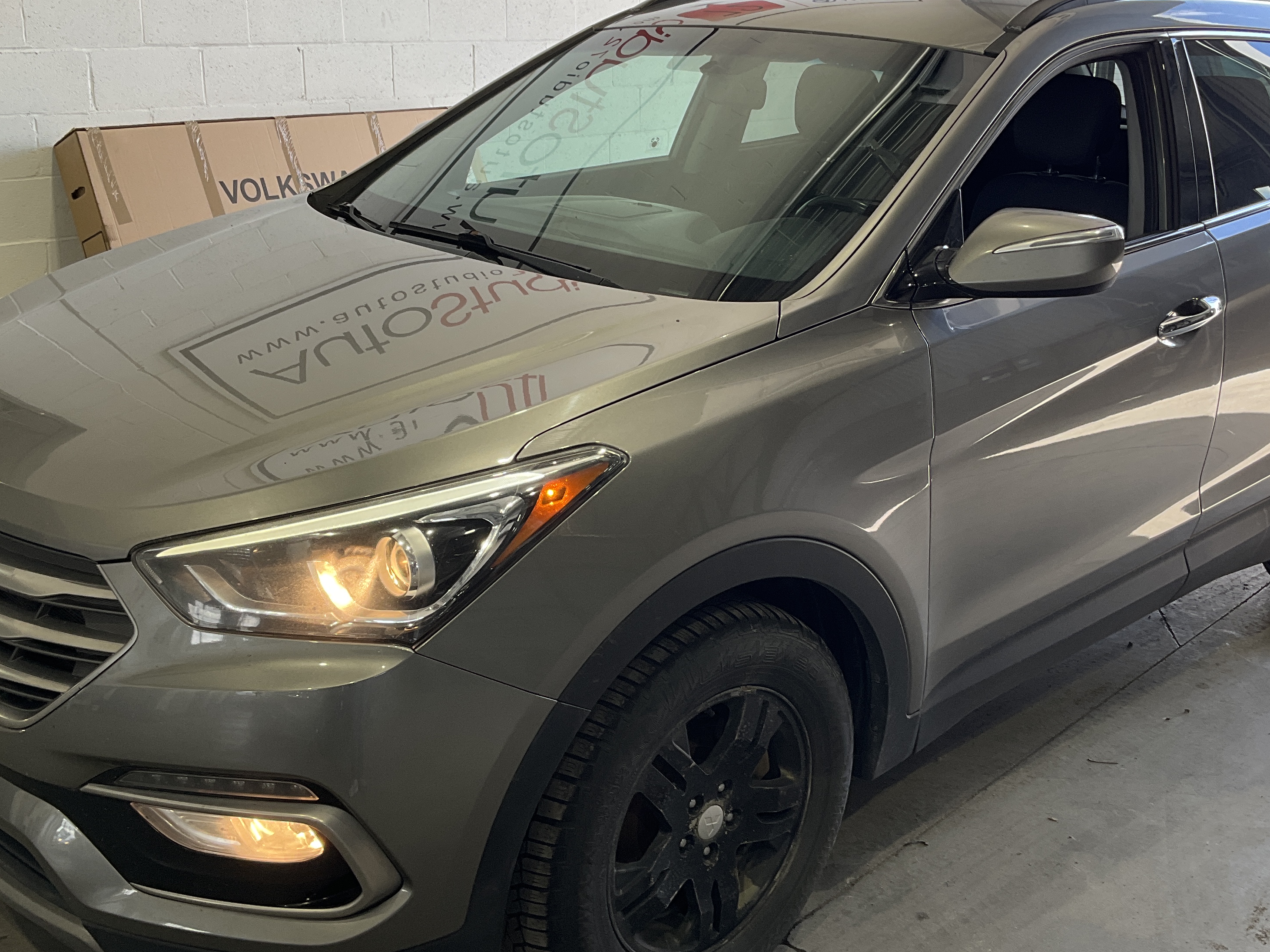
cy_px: 433
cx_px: 663
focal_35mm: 40
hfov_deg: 46.8
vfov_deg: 35.9
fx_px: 1467
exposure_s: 1/122
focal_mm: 3
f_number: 1.8
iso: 32
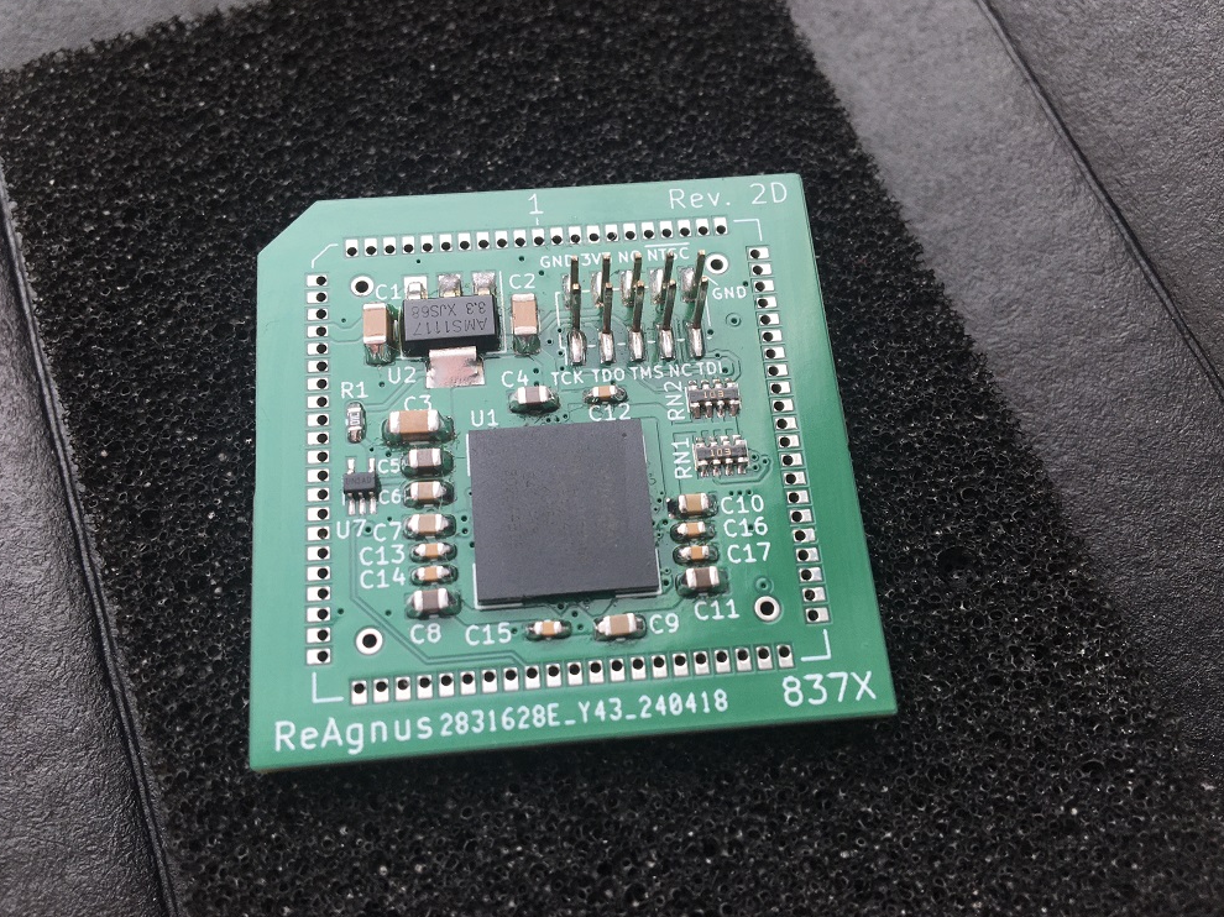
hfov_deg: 60.0
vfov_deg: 46.8
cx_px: 596
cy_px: 457
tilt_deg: -69.5
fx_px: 1061
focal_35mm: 30
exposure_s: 1/50
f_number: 2.2
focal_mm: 4.15
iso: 32
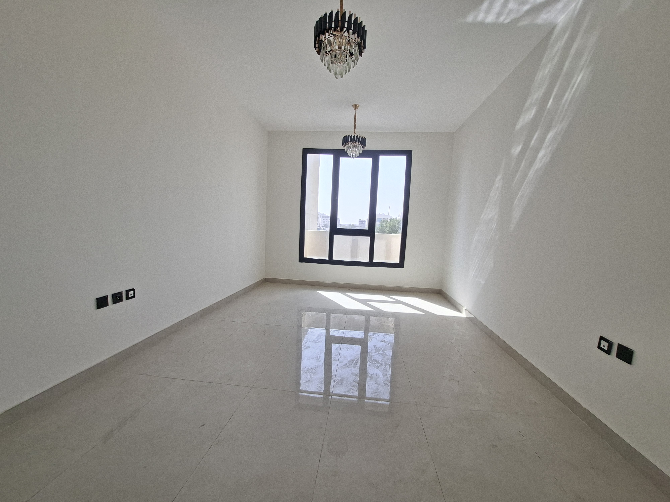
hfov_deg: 106.2
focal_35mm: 13
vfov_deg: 89.9
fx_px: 252
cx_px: 335
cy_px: 251
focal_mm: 1.74
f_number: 2.2
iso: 50
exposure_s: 1/40
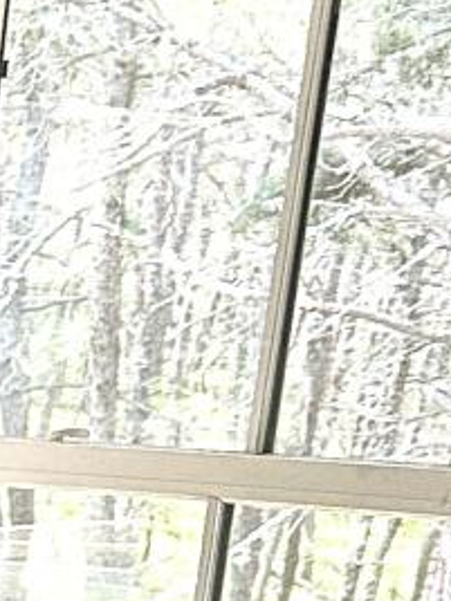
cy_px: 1363
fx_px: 3110
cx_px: -886
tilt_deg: -19.1
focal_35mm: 179
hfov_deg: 7.4
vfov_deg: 9.9
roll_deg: -2.3
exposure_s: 1/121
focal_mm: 6.86
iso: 160
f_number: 1.78
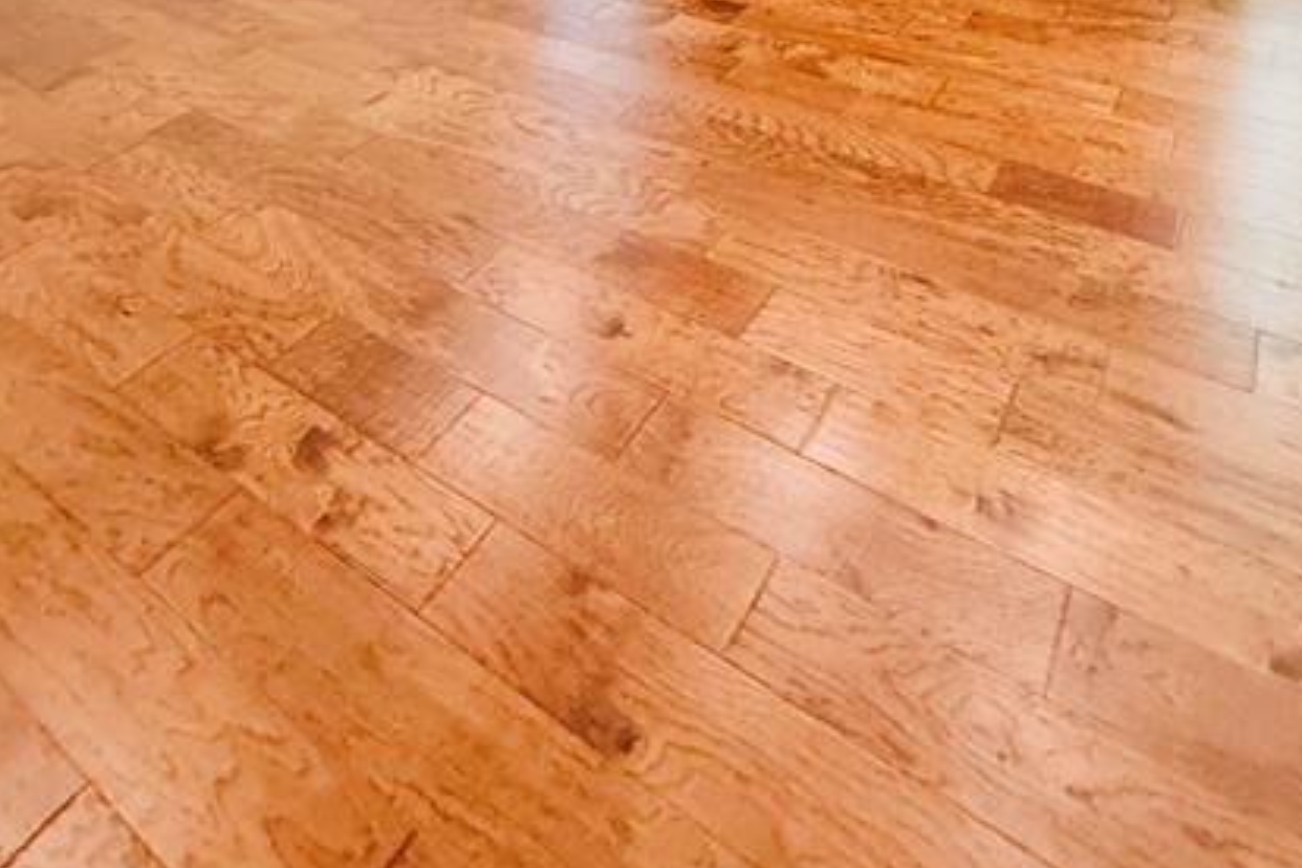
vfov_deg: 34.2
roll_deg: +0.1
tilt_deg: -8.7
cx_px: 720
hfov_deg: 67.2
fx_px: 976
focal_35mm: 27
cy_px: -261
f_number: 2.2
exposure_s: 1/60
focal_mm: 2.22
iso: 320
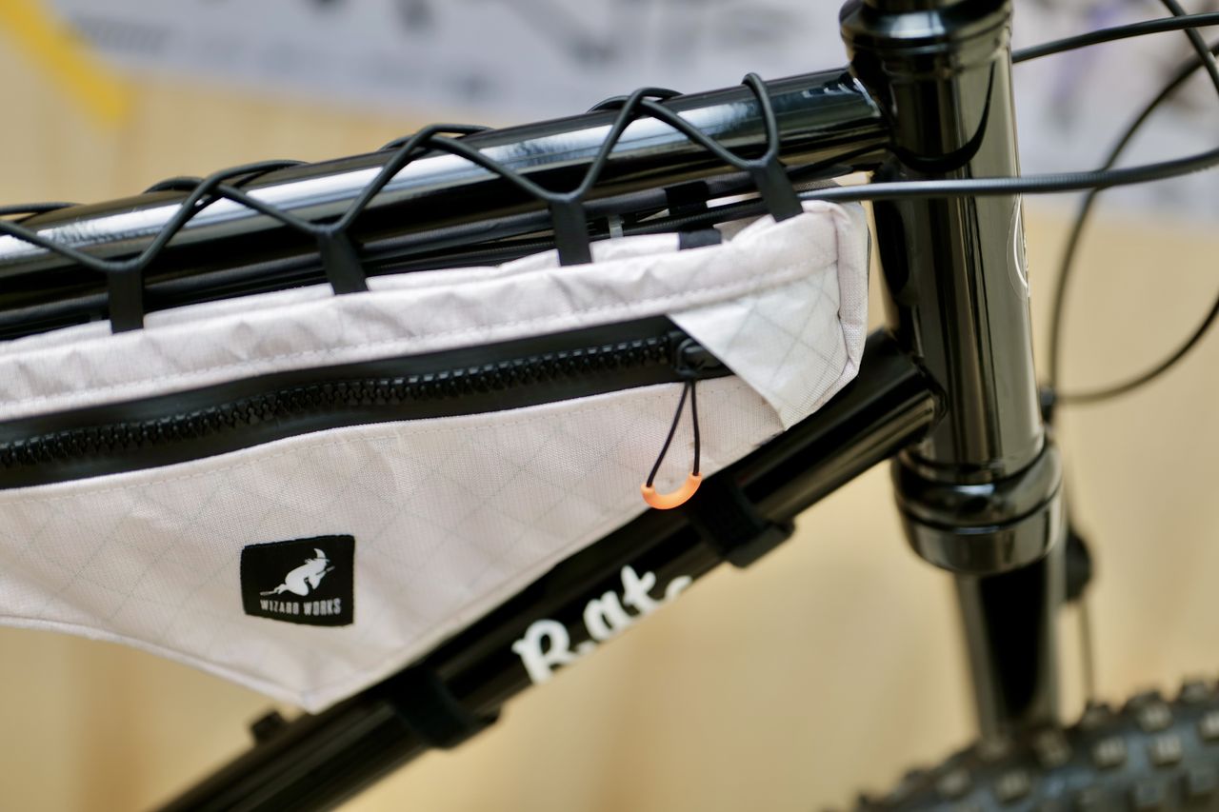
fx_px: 1693
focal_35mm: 50
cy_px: 406
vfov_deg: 27.0
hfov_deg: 39.6
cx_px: 610
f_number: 1.4
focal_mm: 50
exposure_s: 1/320
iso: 100
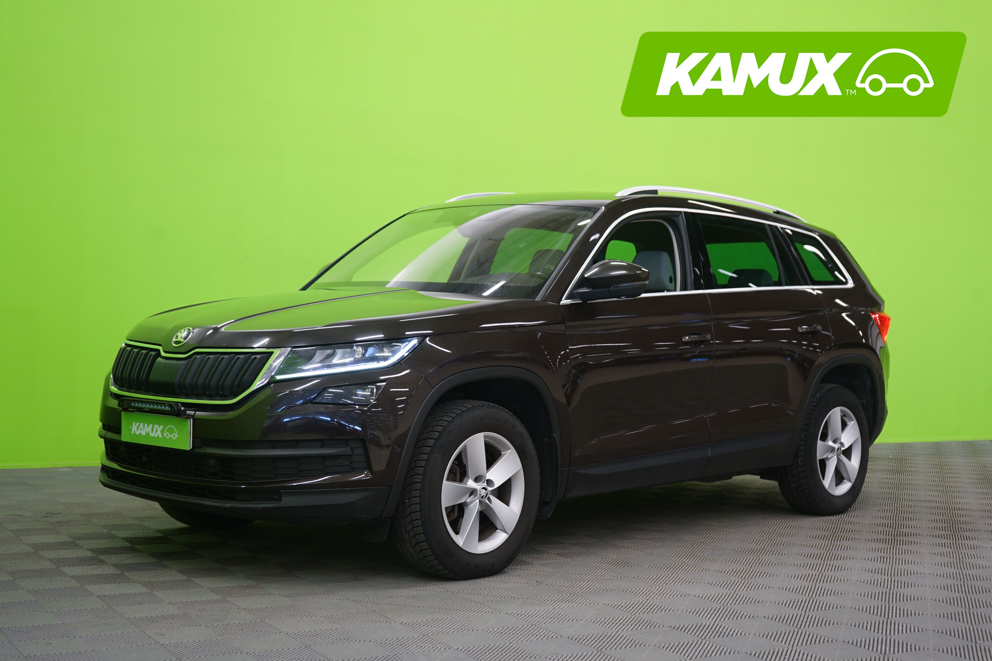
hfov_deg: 39.6
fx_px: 1378
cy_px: 330
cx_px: 496
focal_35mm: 50
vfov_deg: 27.0
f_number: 5
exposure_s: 1/6
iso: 400
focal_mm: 50
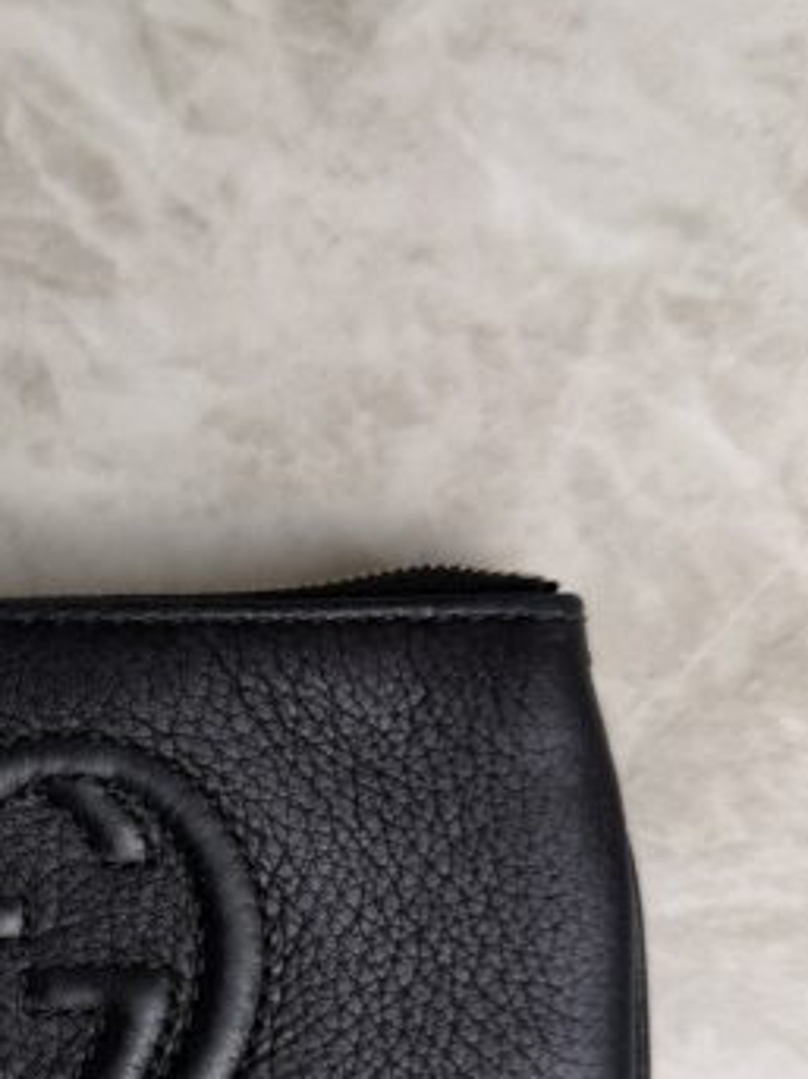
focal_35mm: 56
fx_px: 1744
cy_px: 878
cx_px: -38
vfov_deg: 33.3
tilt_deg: -89.3
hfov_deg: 24.6
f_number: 1.78
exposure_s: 1/215
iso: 64
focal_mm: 6.76
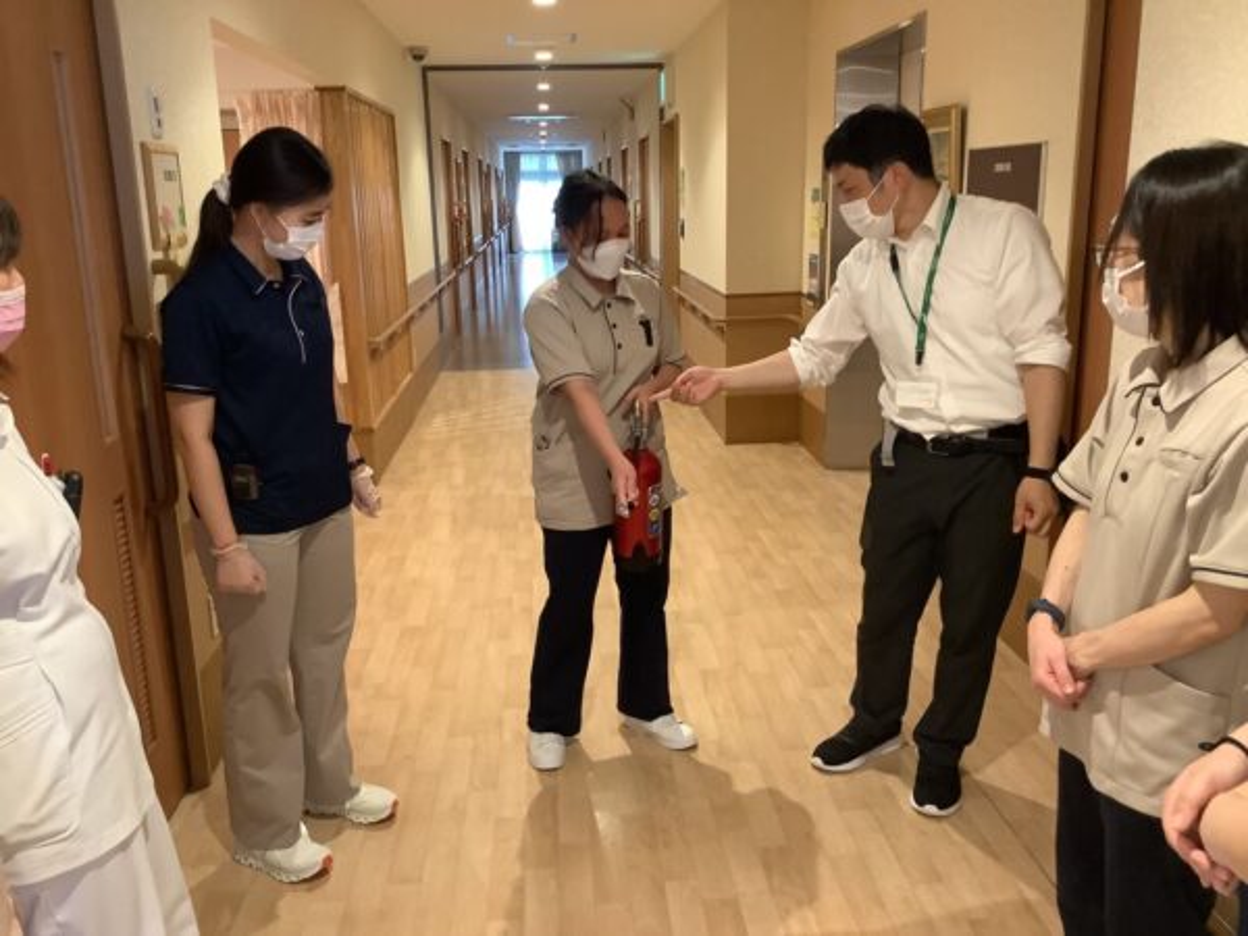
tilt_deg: -14.1
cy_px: 468
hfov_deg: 58.4
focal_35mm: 31
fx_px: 1118
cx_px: 624
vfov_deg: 45.4
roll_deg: +1.2
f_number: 2.4
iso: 320
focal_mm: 3.3
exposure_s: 1/60
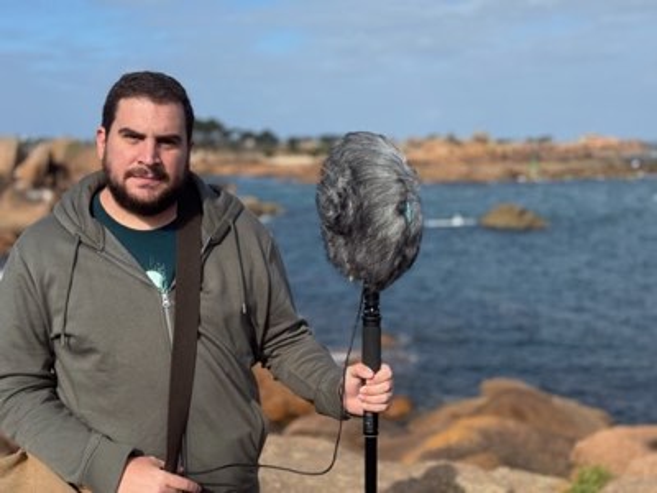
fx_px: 911
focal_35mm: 48
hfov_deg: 39.7
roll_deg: +1.0
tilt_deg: -6.0
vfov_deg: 30.3
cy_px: 246
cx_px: 328
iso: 64
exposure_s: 1/5376
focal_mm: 6.76
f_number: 1.78
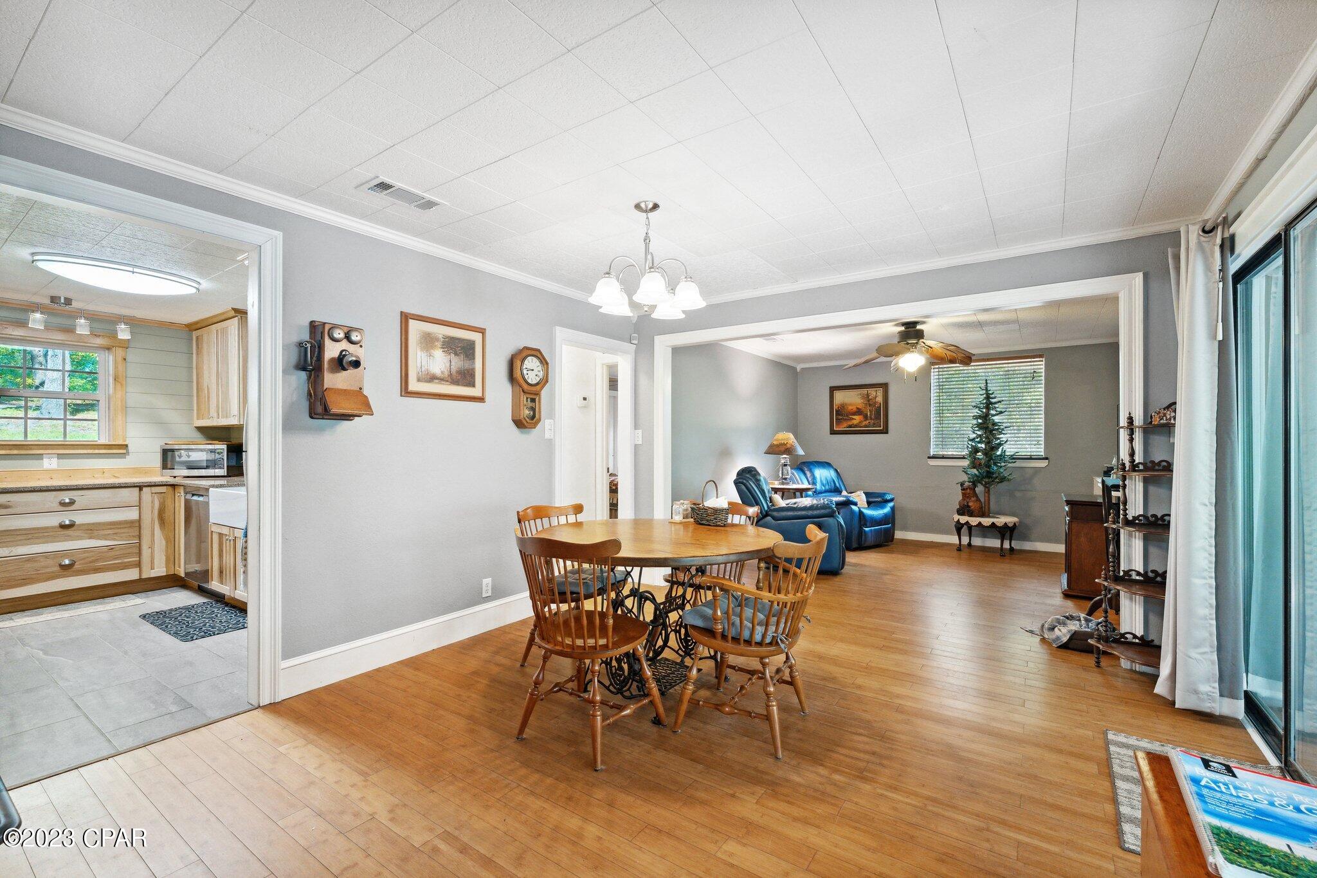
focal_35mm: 15
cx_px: 658
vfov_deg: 75.8
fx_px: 563
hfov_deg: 98.9
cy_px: 439
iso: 2500
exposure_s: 1/15
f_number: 8
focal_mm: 15.4
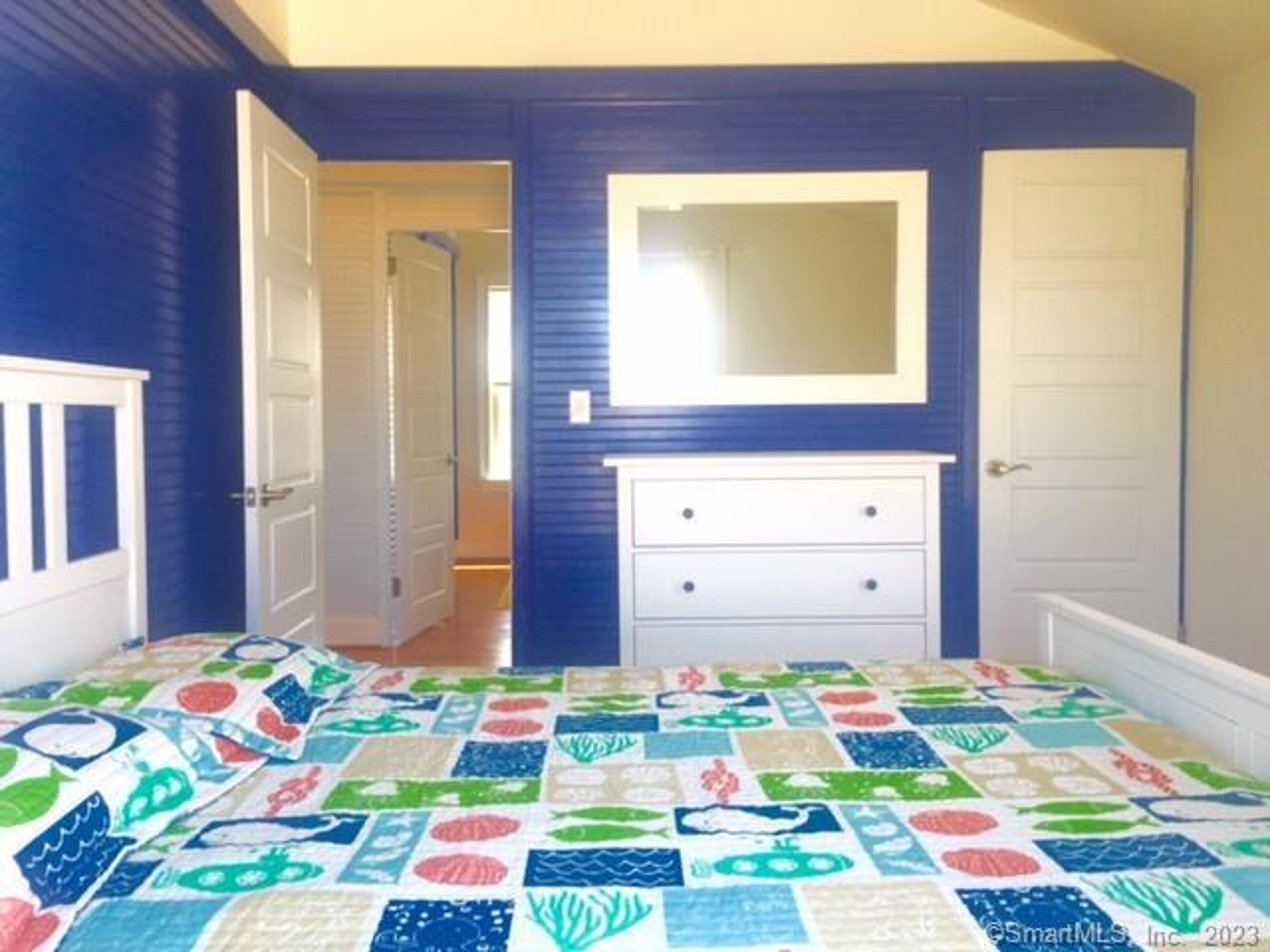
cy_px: 476
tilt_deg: -2.6
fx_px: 1064
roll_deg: -0.6
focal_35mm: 29
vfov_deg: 48.2
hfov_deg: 61.7
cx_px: 635
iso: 32
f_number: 2.2
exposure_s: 1/60
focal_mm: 4.15
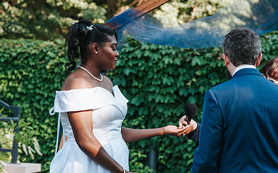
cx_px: 150
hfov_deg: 13.9
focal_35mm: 151
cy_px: 85
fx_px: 1144
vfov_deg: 8.7
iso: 400
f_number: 5
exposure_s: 1/400
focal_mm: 98
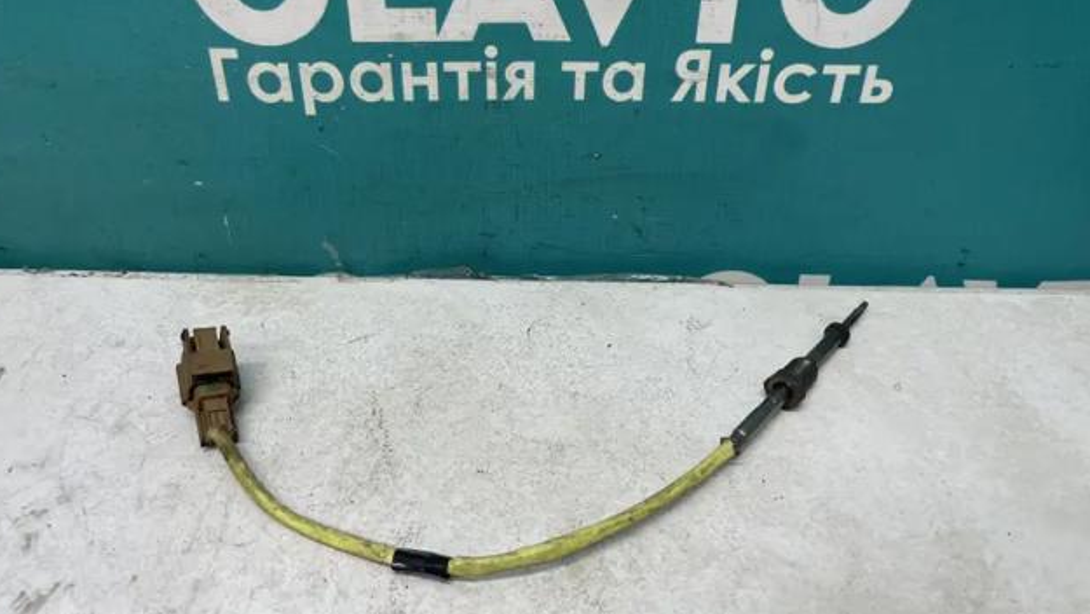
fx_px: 838
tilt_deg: -34.5
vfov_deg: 40.1
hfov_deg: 66.0
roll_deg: -1.4
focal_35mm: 29
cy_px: 263
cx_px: 534
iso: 80
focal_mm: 4.2
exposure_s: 1/100
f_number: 1.6
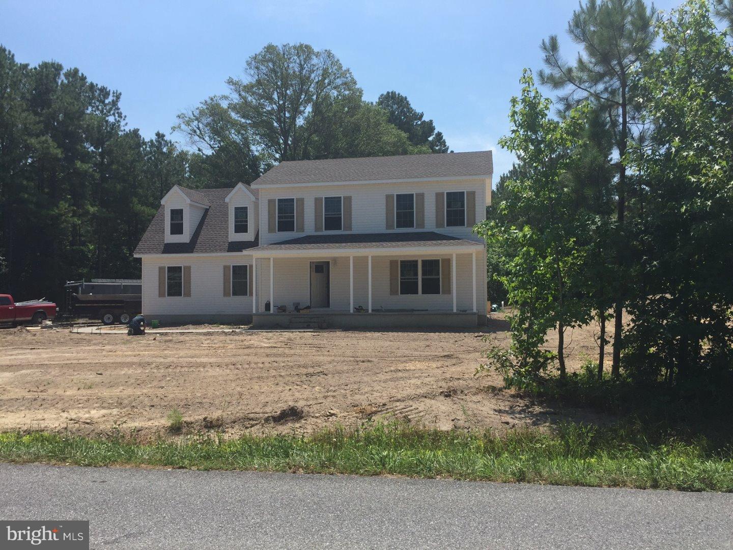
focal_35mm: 29
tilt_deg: +2.7
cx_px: 366
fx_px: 614
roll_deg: -1.1
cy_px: 275
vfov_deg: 48.2
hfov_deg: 61.7
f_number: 2.2
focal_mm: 4.15
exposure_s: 1/2198
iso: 32
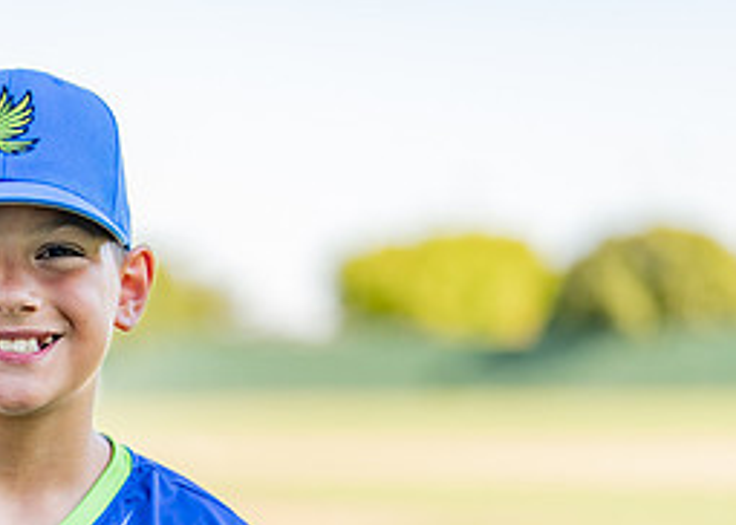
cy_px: 567
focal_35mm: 130
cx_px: 25
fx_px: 2717
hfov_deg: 15.2
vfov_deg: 10.9
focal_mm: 50
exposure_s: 1/1600
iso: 100
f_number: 1.2
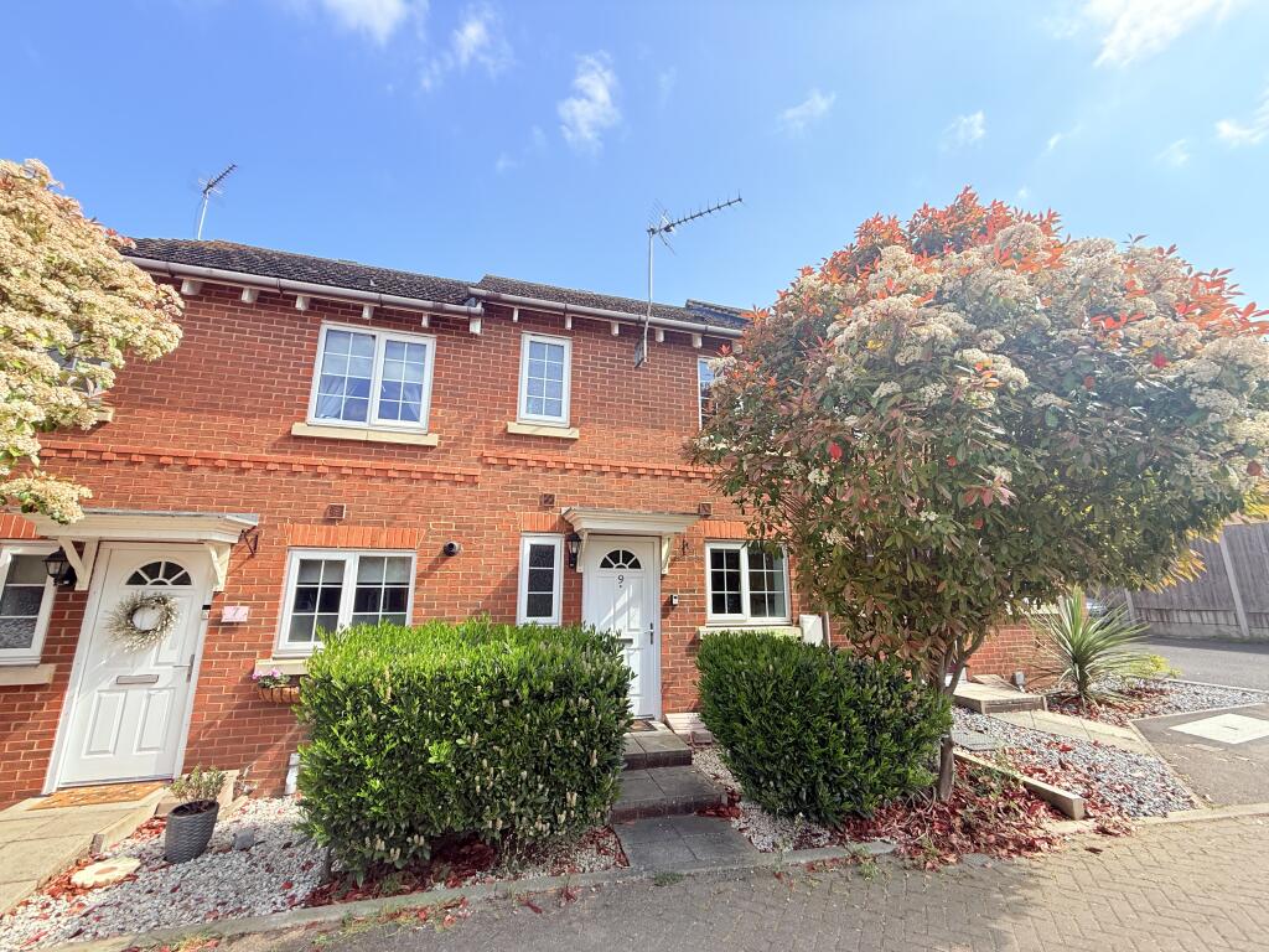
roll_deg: -0.3
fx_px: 513
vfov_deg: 85.7
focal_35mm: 14
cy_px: 476
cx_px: 634
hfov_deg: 102.1
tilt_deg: +11.8
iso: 50
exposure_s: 1/531
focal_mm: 2.22
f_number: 2.2
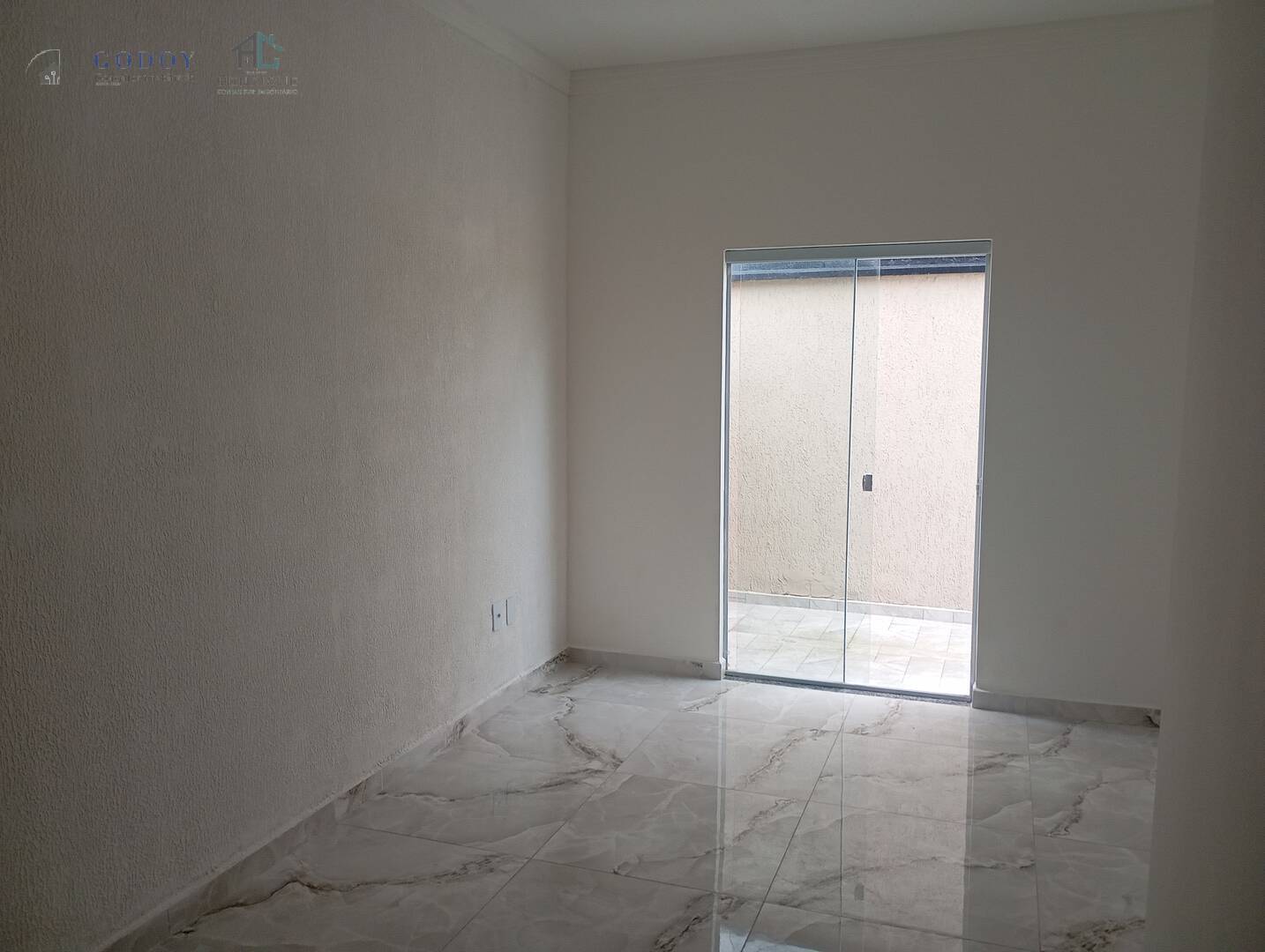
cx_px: 632
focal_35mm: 28
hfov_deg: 63.4
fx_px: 1025
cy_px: 476
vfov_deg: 49.9
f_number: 1.8
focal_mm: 4.27
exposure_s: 1/60
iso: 418
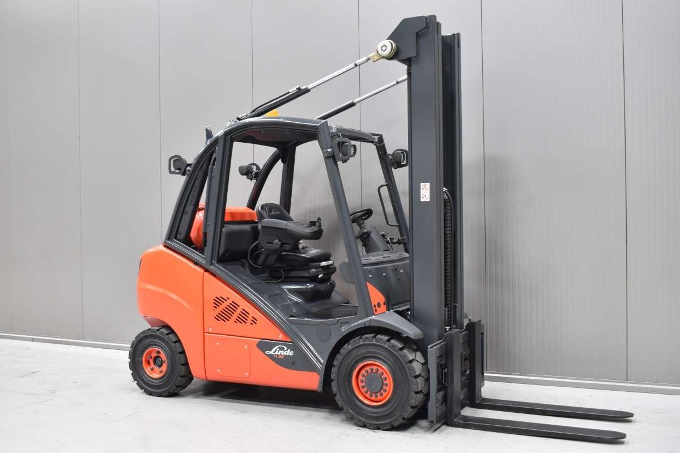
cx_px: 340
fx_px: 680
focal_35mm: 36
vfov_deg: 36.9
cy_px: 226
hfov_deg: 53.1
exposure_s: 1/20
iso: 1600
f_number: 5
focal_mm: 24
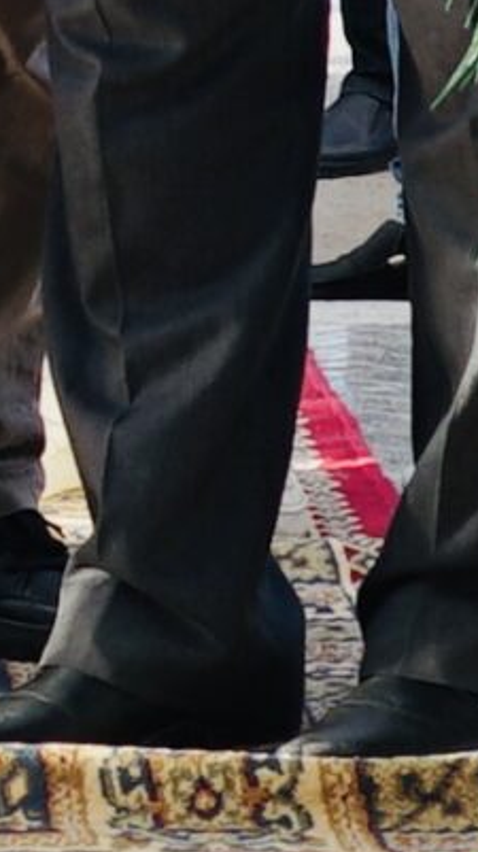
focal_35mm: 241
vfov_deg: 8.8
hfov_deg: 4.8
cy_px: -333
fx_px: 5441
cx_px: -958
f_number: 4.5
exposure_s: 1/60
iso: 100
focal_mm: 24
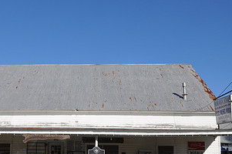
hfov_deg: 37.7
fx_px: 335
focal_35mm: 52
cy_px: 122
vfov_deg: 25.5
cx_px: 74
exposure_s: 1/160
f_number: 13
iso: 200
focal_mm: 18
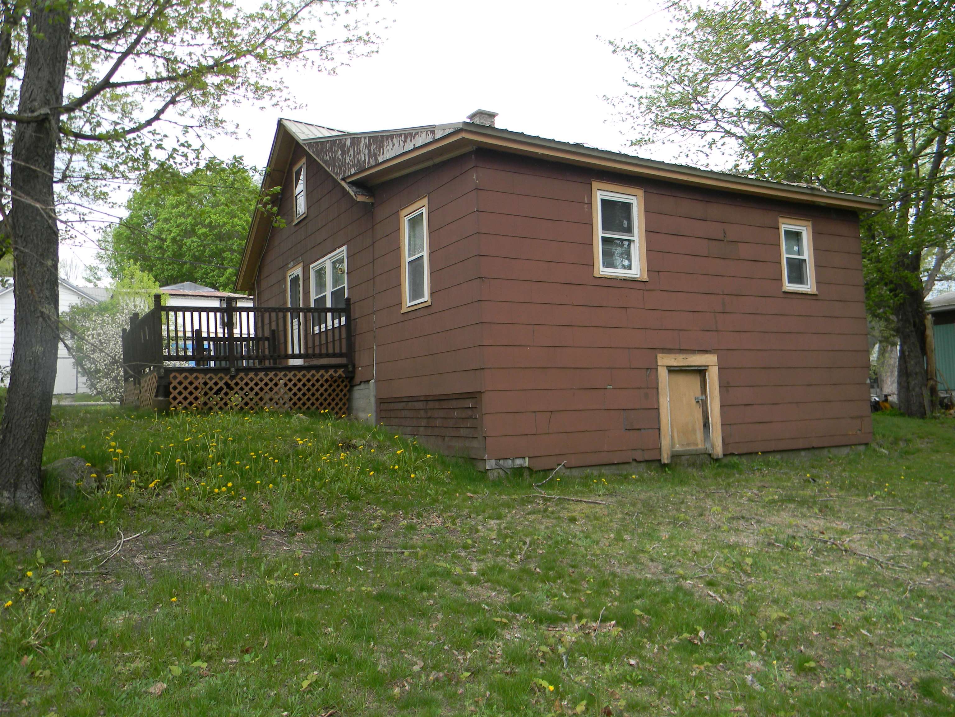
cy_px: 358
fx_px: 772
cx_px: 478
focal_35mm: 28
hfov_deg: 63.4
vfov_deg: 49.7
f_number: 3.5
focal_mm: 5
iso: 80
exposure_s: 1/103
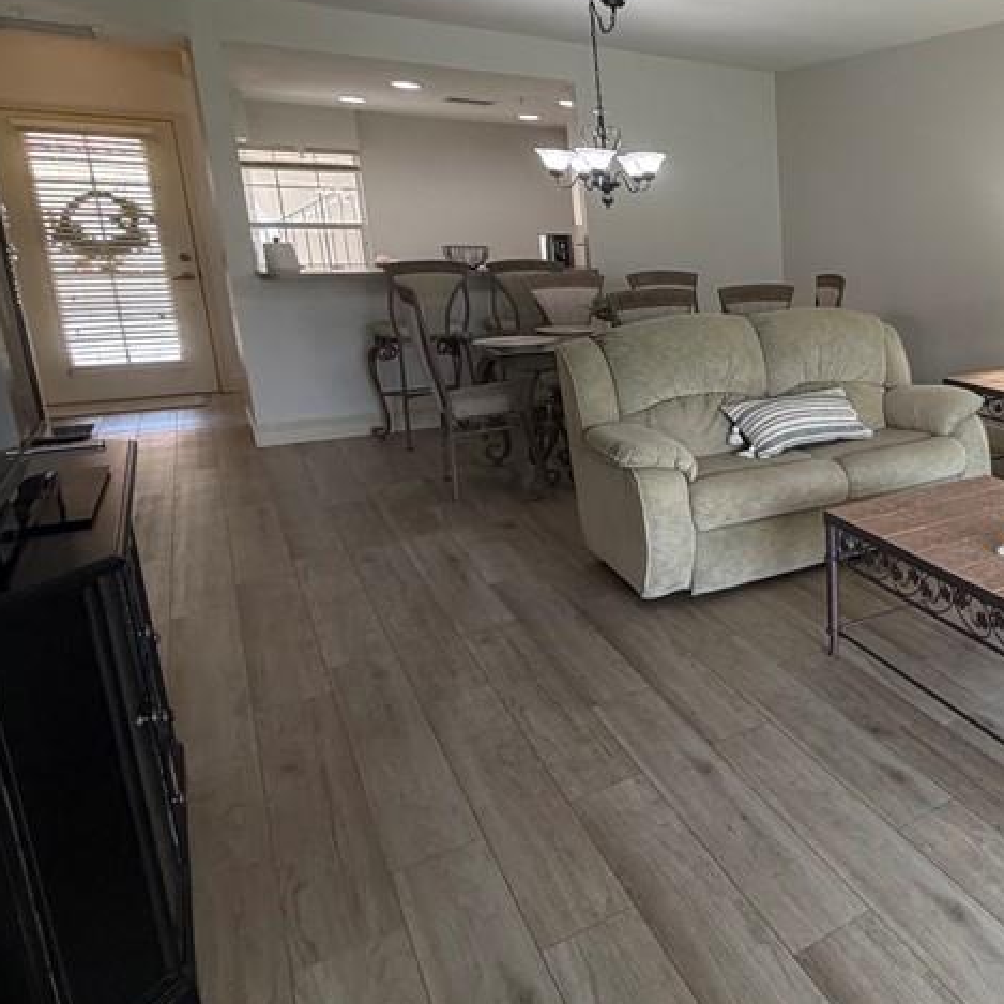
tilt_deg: -12.0
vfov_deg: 58.7
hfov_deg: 46.8
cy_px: 413
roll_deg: -0.9
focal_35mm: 27
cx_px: 1051
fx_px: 886
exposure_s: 1/120
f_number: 2.2
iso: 200
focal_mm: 2.22
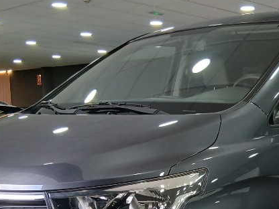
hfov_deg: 29.8
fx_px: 516
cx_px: 207
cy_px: 217
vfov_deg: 21.9
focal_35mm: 64
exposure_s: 1/50
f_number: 1.8
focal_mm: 3.98
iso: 100
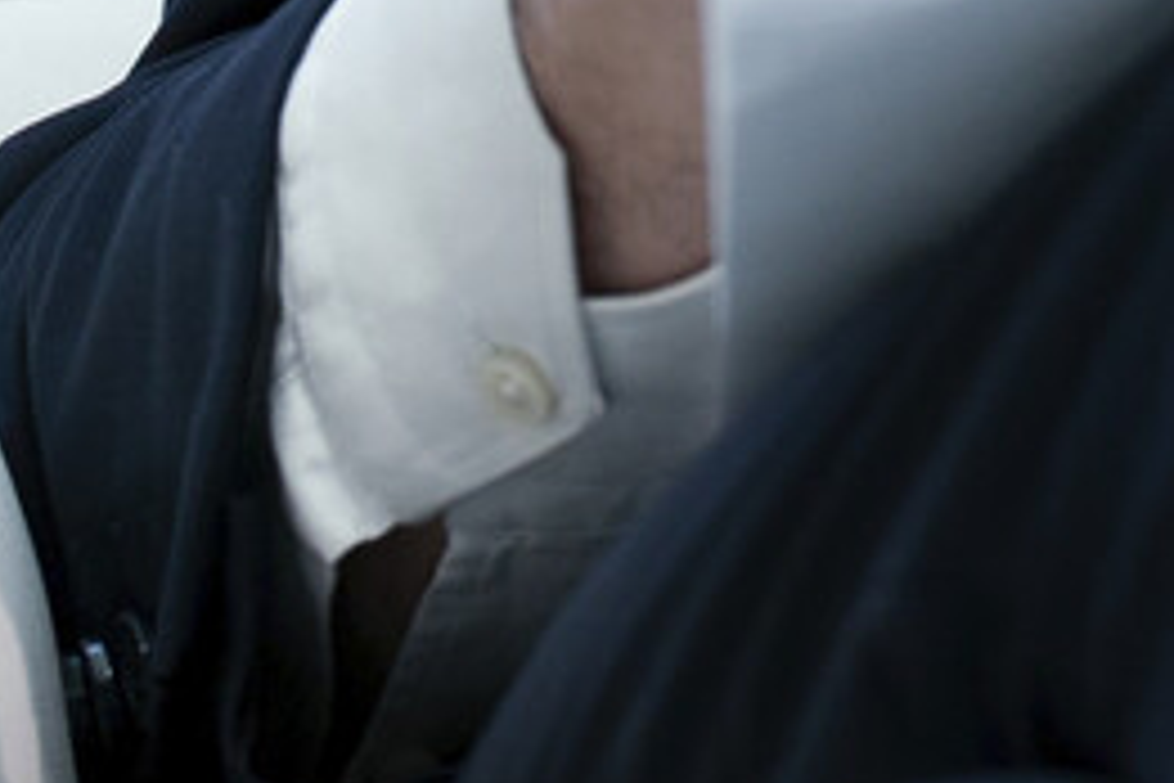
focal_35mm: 1227
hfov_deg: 1.7
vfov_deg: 1.1
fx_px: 40011
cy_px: -1541
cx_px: 2006
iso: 500
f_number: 3.5
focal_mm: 200
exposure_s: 1/400
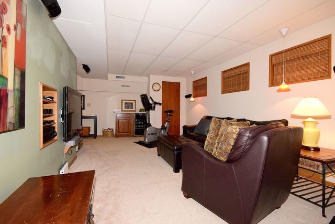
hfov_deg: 92.4
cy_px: 112
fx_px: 161
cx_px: 168
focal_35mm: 17
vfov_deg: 69.7
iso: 4000
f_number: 10
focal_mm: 11.5
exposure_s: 1/60
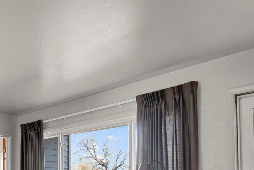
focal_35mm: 38
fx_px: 268
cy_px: 183
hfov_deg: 47.7
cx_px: 48
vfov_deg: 31.5
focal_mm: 17
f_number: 8
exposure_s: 1.6
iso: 250
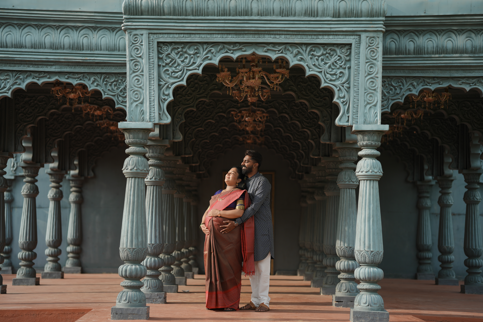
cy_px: 161
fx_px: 1140
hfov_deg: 23.9
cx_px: 242
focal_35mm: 85
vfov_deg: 16.1
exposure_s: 1/1600
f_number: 2
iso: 50
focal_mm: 85
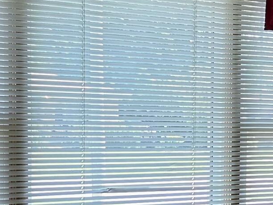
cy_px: 176
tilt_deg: -2.4
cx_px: 283
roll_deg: +0.6
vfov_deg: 11.6
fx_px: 1002
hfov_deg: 15.2
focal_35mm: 127
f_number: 1.5
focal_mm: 5.7
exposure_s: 1/121
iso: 40
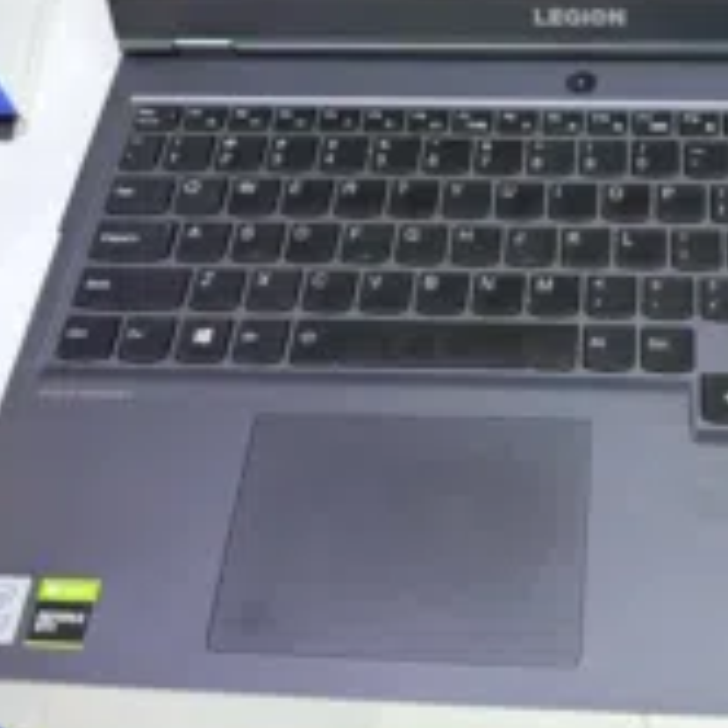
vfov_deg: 32.0
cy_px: 92
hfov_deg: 32.3
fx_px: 1213
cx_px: 601
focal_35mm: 51
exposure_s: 1/50
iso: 250
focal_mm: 6.76
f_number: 1.78
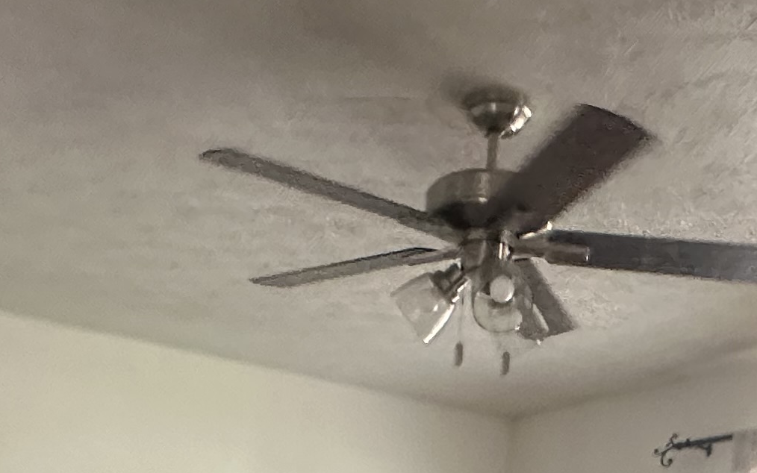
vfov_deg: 17.8
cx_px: 393
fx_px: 1217
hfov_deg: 34.5
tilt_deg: -7.5
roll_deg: -4.4
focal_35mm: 59
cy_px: 846
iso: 640
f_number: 2.2
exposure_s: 1/60
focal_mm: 2.22
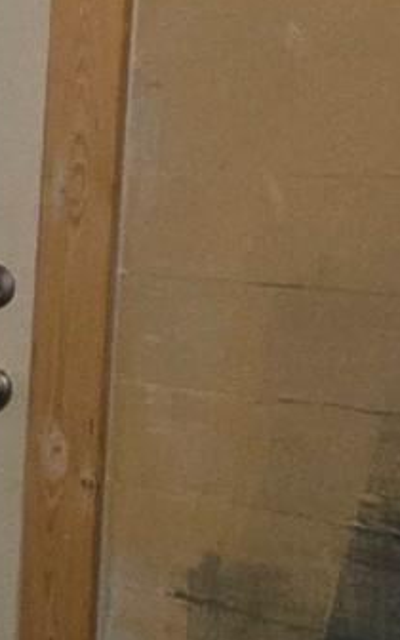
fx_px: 1465
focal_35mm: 84
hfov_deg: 9.8
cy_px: 190
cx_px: -941
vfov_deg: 24.5
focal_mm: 2.2
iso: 1000
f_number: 1.9
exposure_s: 1/60
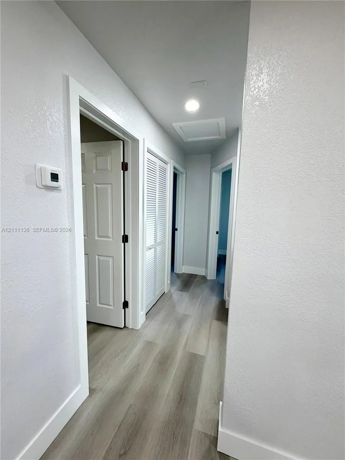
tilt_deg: -6.1
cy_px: 230
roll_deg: -1.5
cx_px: 172
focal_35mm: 14
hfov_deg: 85.7
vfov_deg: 102.1
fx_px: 186
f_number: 2.2
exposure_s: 1/120
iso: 125
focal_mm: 2.22
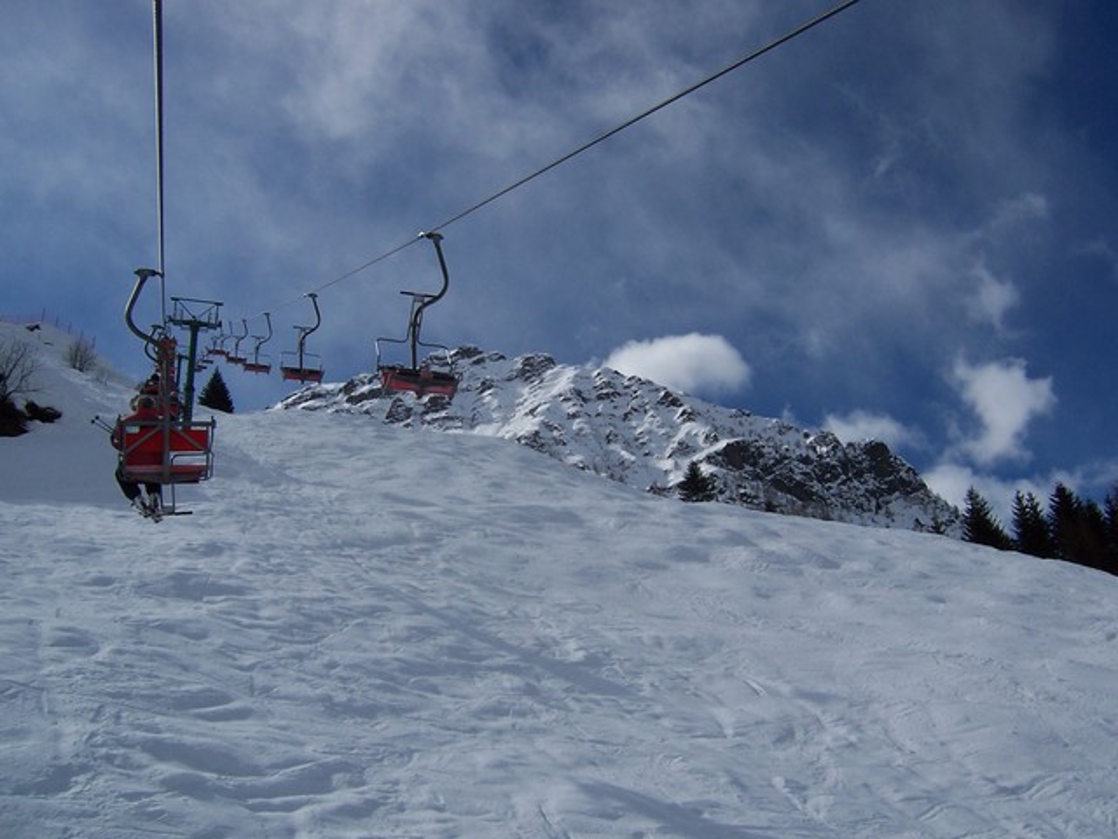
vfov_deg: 42.9
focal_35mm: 33
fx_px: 1066
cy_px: 420
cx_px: 559
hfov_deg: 55.4
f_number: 5.6
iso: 80
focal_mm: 5.5
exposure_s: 1/1500
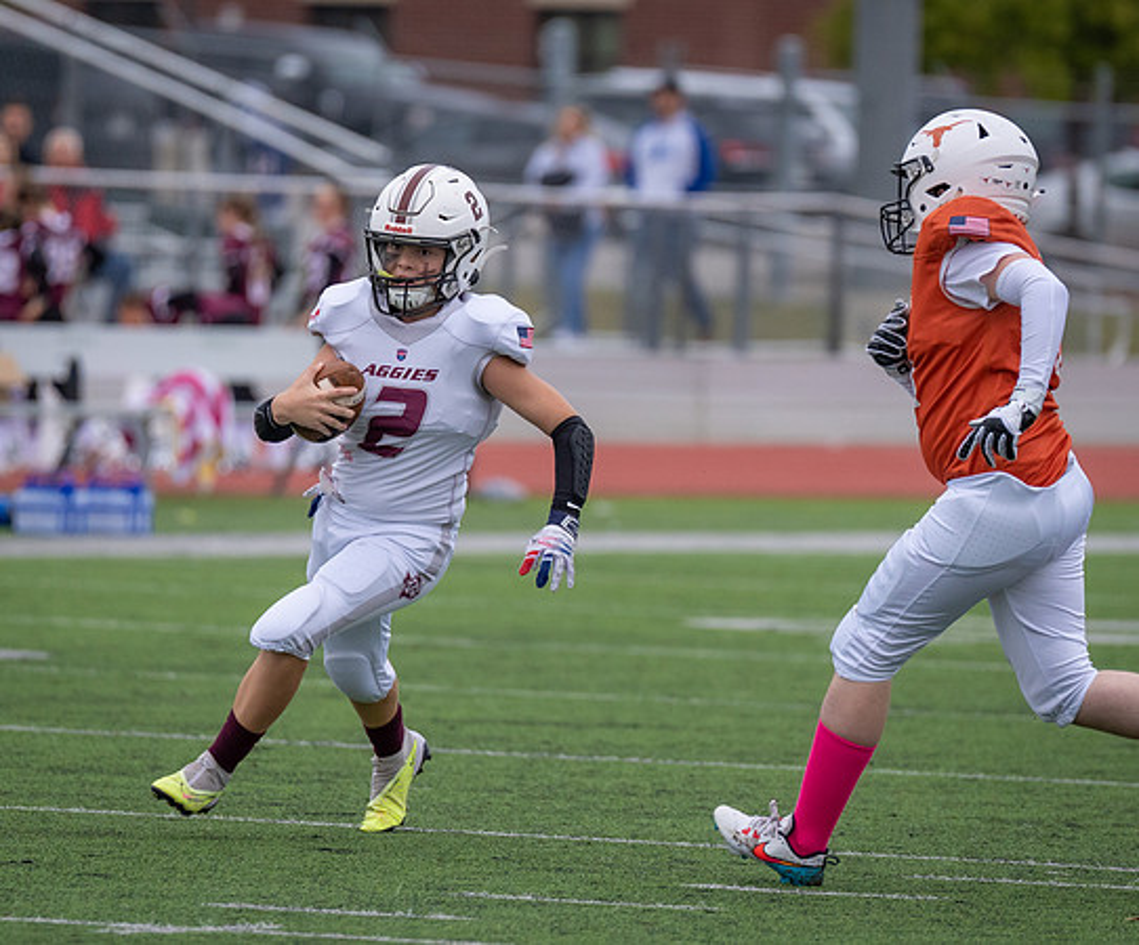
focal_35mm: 423
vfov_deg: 3.7
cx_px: 529
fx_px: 14473
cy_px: 449
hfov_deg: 4.5
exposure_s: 1/1250
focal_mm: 200
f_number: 2.8
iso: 640
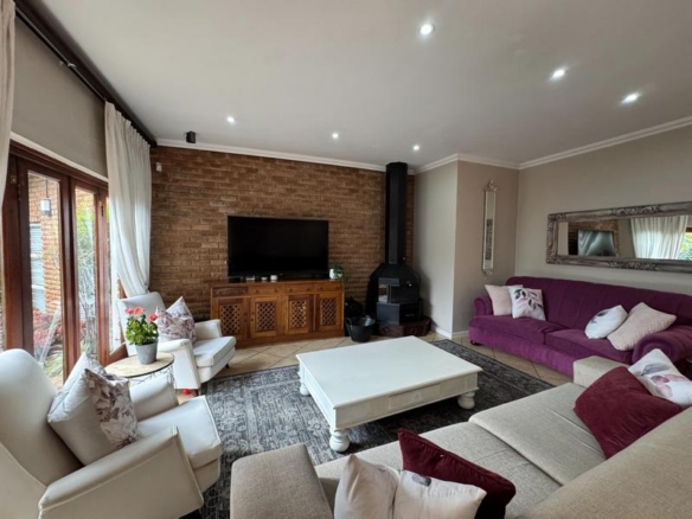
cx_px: 346
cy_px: 260
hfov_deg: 102.1
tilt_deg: -2.7
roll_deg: -1.5
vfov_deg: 85.7
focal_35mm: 14
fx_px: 280
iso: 320
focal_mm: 2.22
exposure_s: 1/50
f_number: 2.2
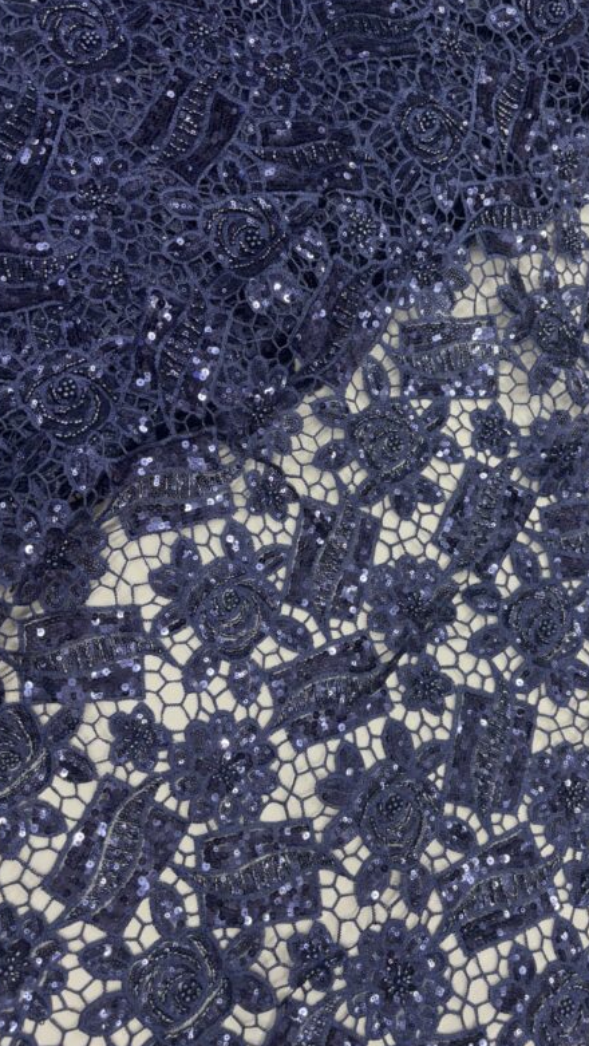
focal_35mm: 29
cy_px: 521
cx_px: 341
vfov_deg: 66.0
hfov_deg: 40.1
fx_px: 804
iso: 125
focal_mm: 5.96
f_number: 1.6
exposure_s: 1/100
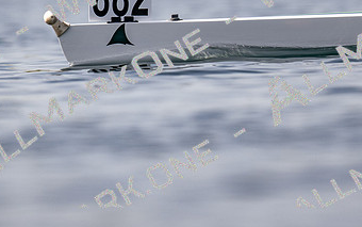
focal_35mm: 1562
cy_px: 26
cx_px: 177
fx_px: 15420
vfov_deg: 0.8
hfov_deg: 1.3
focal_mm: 600
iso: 110
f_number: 4
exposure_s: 1/2500
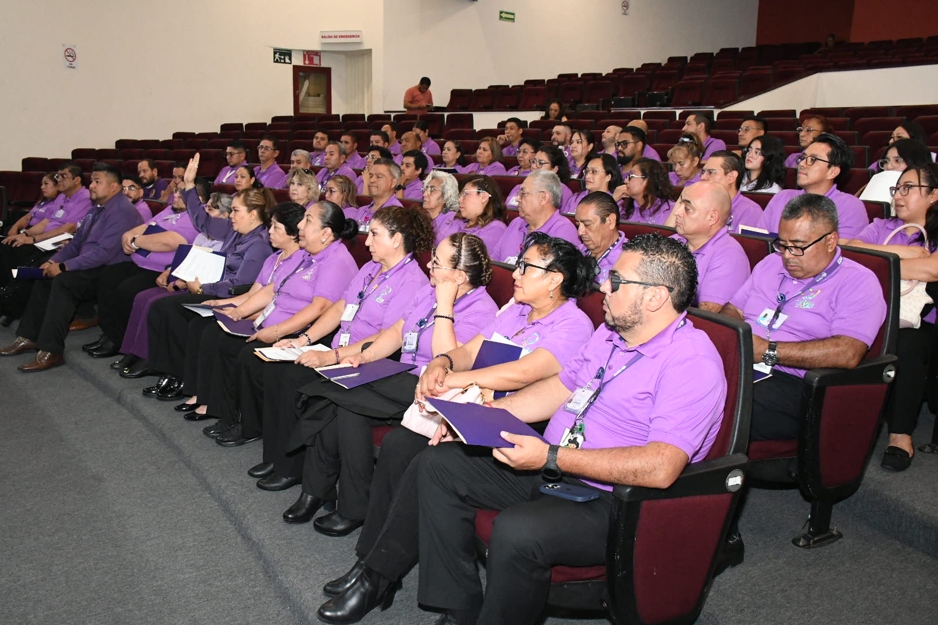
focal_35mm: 30
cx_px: 469
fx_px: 782
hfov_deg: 61.9
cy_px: 312
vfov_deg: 43.6
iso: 5000
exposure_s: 1/100
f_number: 5.6
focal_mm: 20
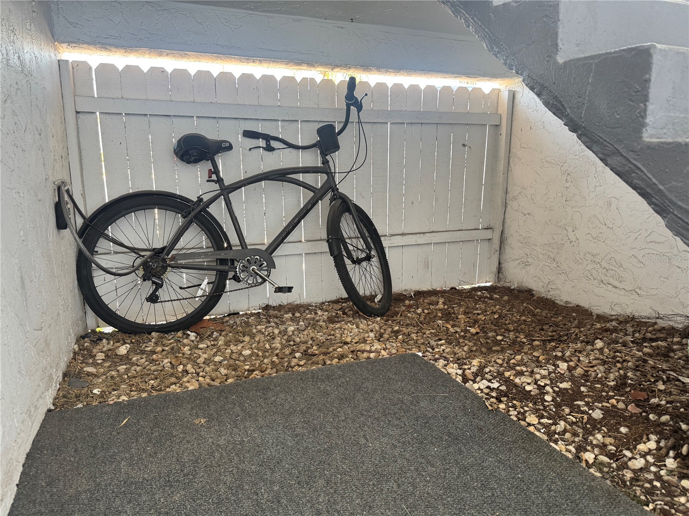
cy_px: 258
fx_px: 478
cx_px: 344
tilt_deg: -11.9
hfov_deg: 71.6
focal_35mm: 24
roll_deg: -0.4
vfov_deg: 56.8
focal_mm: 6.76
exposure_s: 1/121
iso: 200
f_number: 1.78
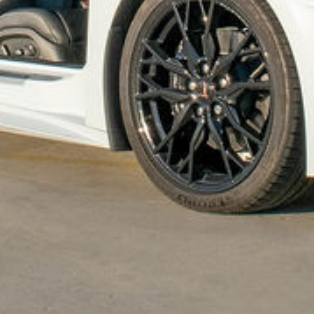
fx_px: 2812
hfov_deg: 6.4
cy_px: -339
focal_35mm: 274
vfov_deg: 6.2
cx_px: 160
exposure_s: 1/500
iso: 200
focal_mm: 25
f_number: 10
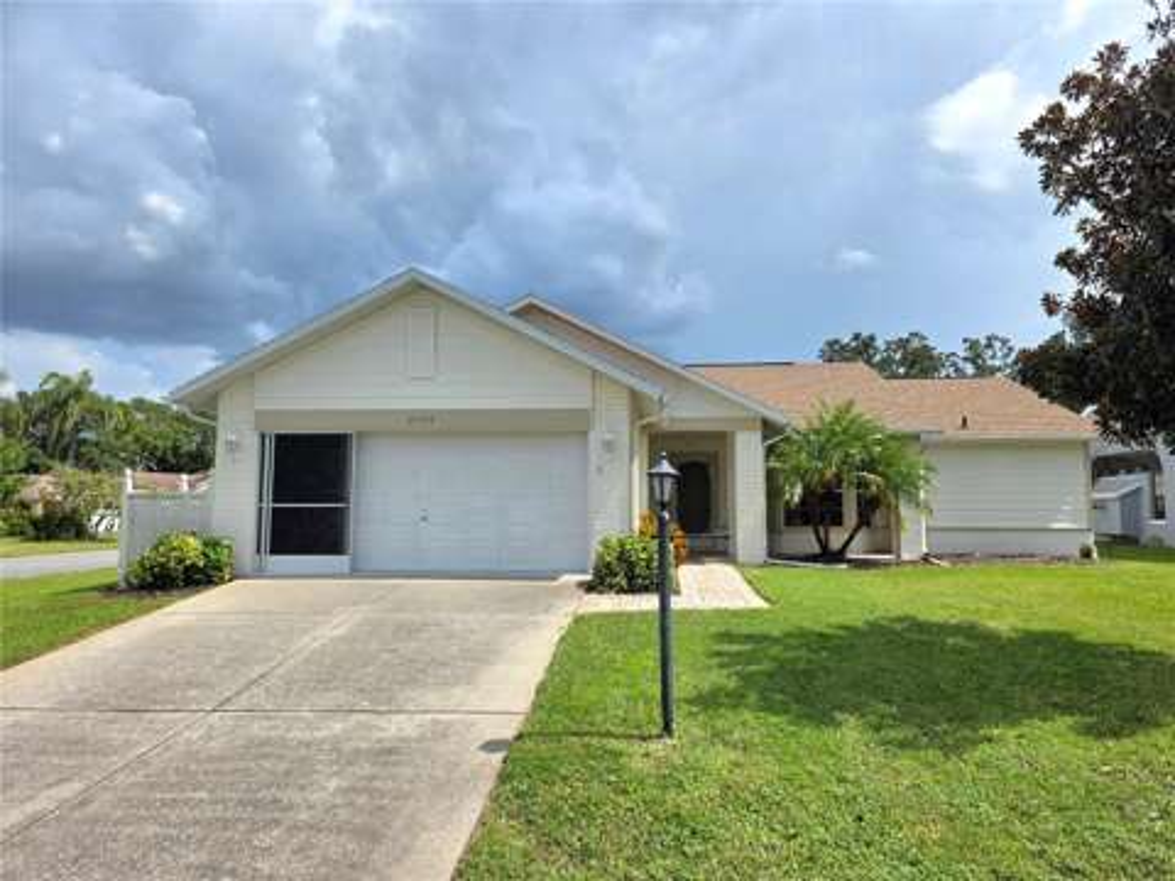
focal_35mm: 23
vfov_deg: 58.9
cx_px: 588
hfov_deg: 73.9
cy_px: 440
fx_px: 781
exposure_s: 1/10000
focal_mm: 6.3
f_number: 1.7
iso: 80
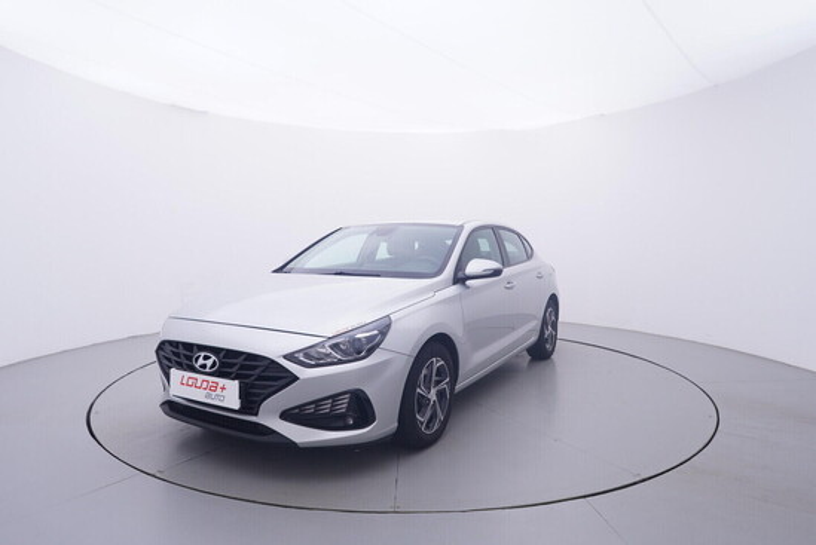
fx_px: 510
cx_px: 408
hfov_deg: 77.3
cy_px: 272
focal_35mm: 22
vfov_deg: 56.2
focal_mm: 15
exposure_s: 1/80
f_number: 5
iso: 200
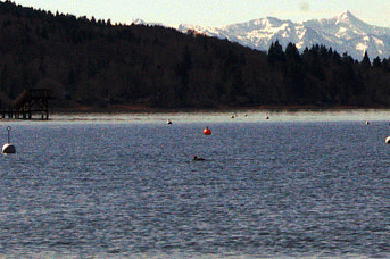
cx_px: 422
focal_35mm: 322
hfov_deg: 6.4
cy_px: 40
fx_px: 3485
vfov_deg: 4.3
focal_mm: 46
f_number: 25
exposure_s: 1/200
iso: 200
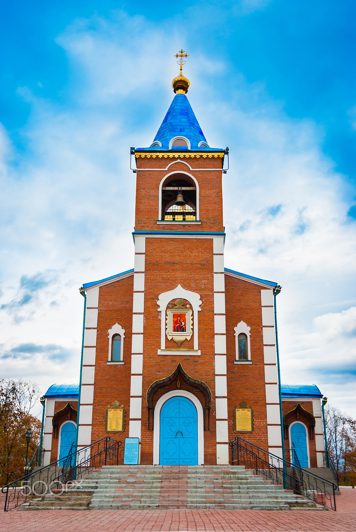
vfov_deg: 53.1
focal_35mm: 36
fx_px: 532
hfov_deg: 37.0
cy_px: 266
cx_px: 178
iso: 100
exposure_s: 1/125
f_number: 5.6
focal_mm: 24
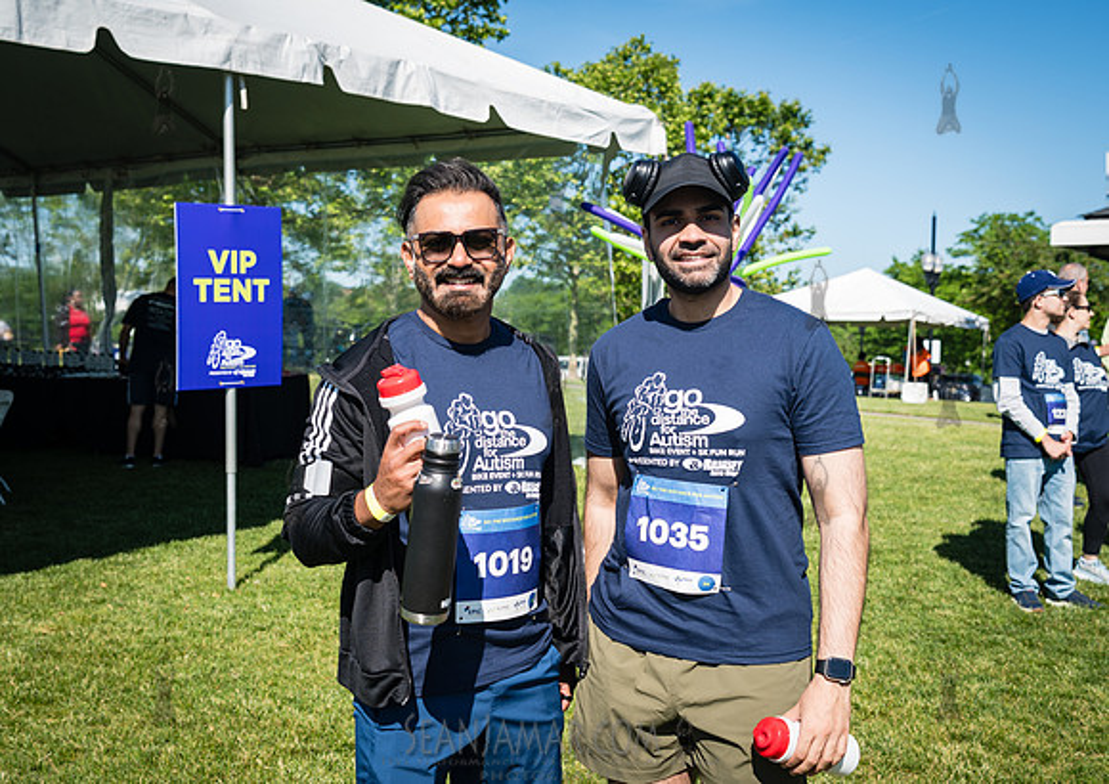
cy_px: 391
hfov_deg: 45.0
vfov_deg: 32.6
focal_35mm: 43
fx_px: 1338
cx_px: 504
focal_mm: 39
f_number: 4.5
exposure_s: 1/800
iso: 160
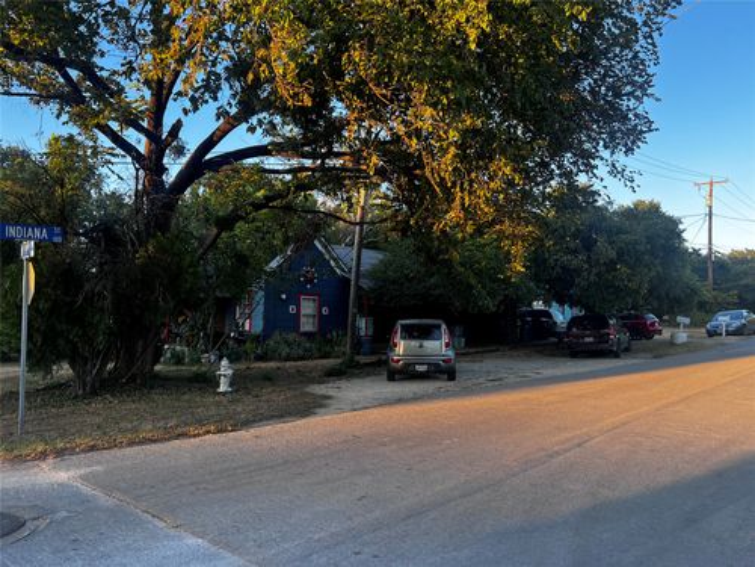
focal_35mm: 26
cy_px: 284
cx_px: 378
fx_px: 567
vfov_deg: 53.1
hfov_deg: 67.3
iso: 50
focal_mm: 5.7
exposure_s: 1/161
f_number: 1.5
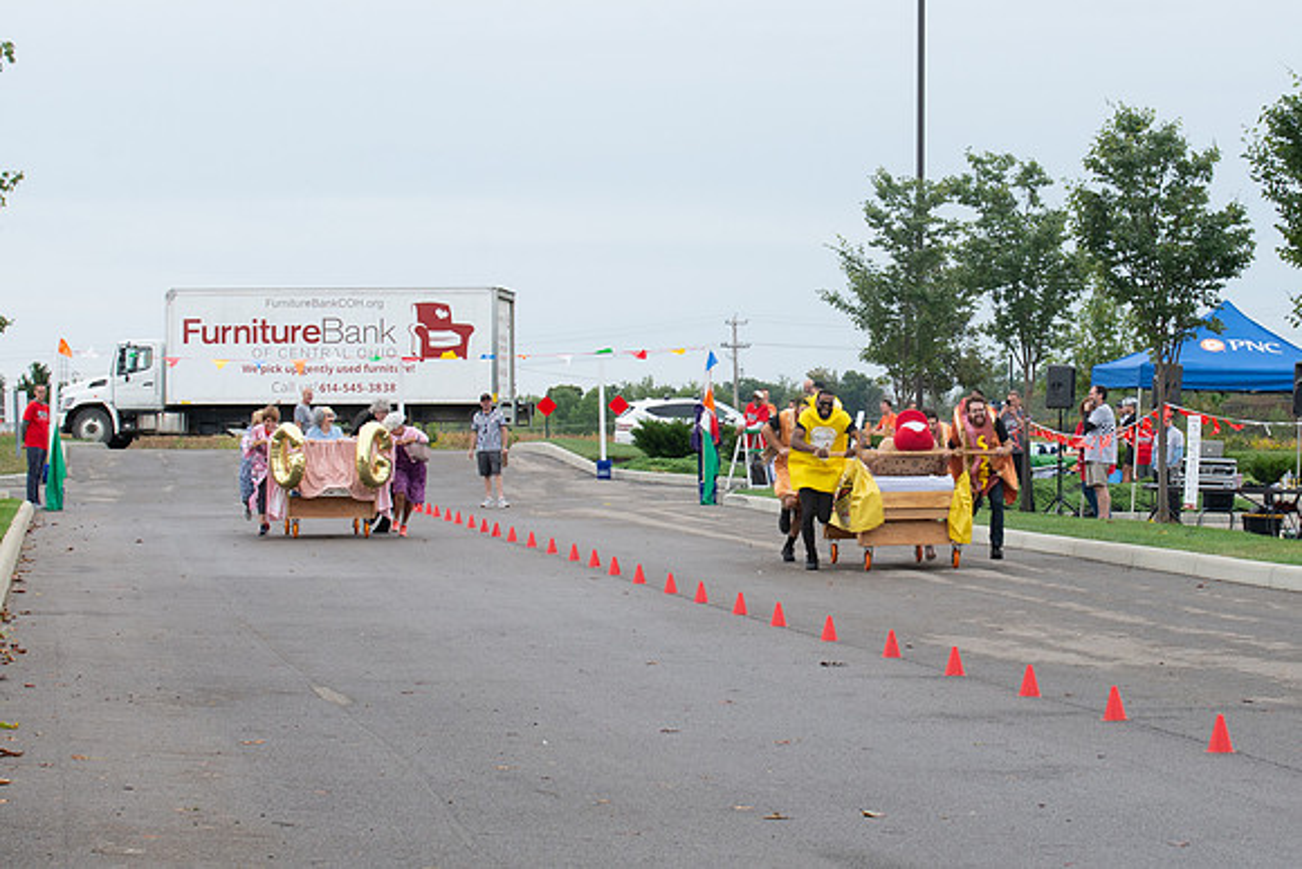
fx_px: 4594
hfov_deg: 16.1
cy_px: 431
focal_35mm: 127
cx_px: 809
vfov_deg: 10.8
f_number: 10
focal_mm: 70
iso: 640
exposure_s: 1/250
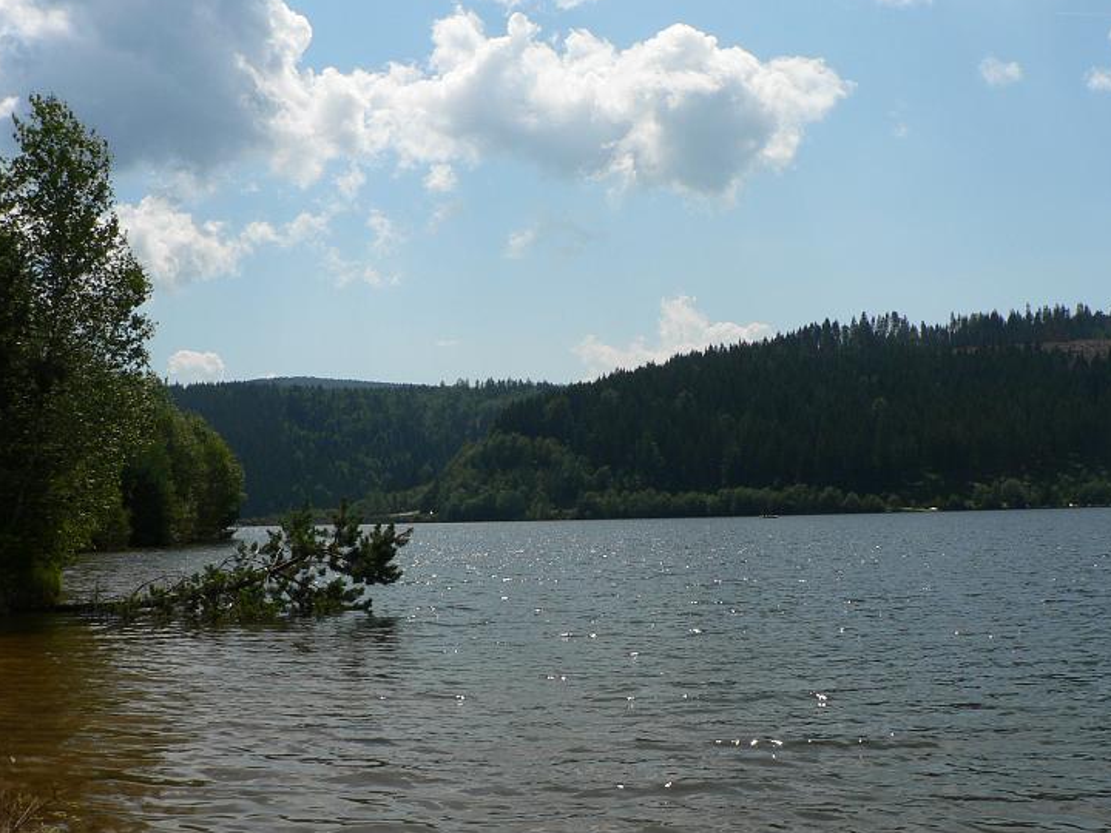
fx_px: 1284
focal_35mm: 40
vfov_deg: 36.0
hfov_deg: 46.8
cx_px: 562
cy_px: 438
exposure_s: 1/800
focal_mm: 6
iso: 80
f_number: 6.3
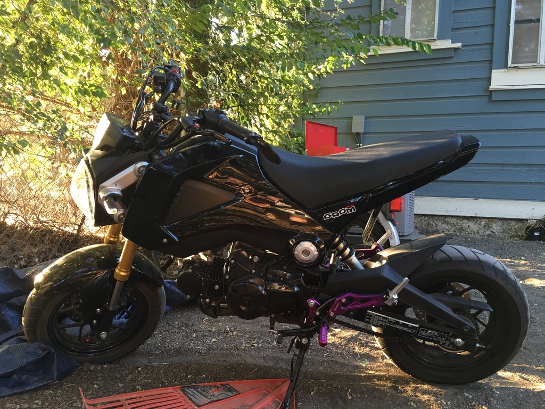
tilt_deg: -2.8
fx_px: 457
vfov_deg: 48.2
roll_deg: -0.9
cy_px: 204
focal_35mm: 29
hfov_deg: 61.7
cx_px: 272
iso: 40
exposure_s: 1/30
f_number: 2.2
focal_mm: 4.15
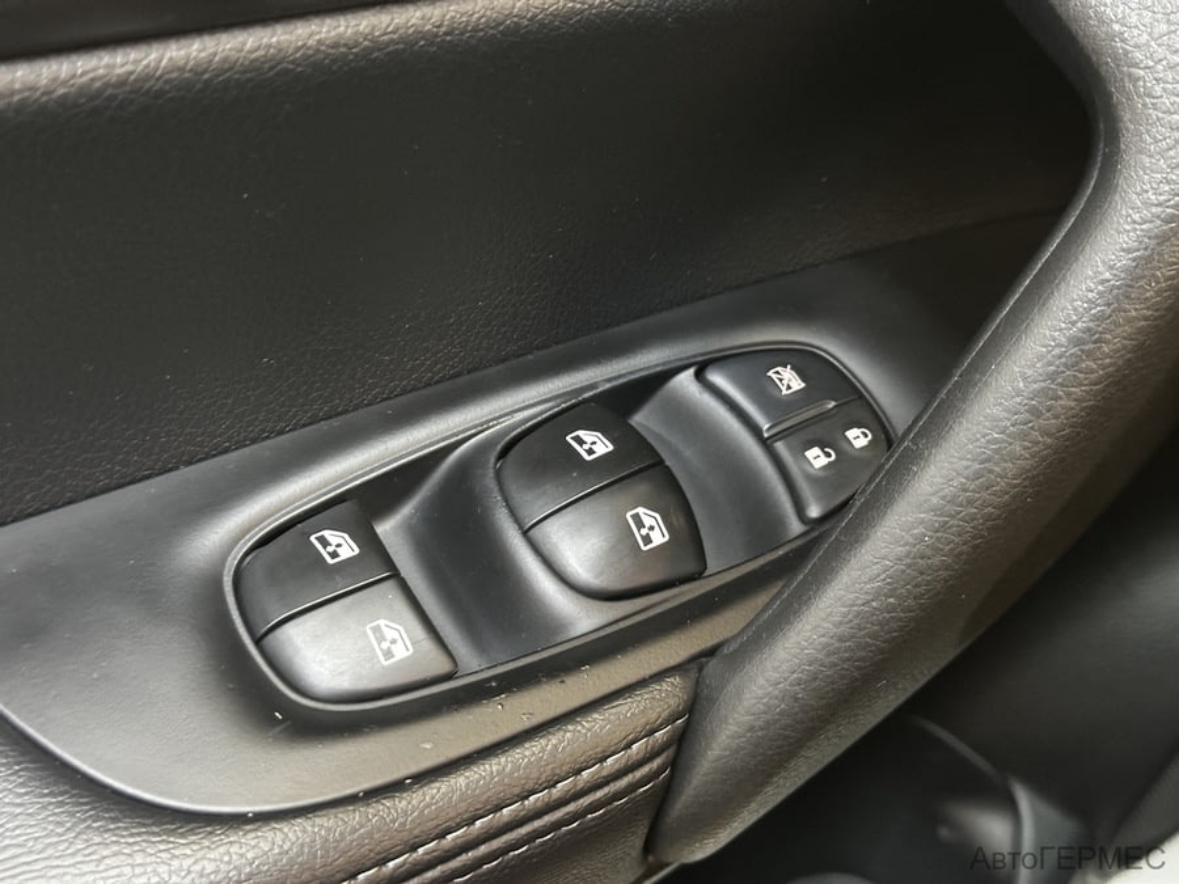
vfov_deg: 30.3
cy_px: 442
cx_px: 590
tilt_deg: -46.2
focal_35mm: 48
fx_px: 1635
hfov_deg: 39.7
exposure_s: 1/25
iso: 640
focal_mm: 6.86
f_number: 1.78
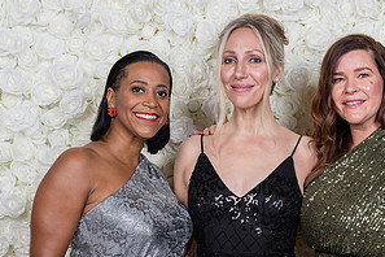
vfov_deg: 16.9
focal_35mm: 80
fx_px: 855
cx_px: 246
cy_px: 211
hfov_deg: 25.3
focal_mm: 41
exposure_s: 1/200
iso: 500
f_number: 5.6
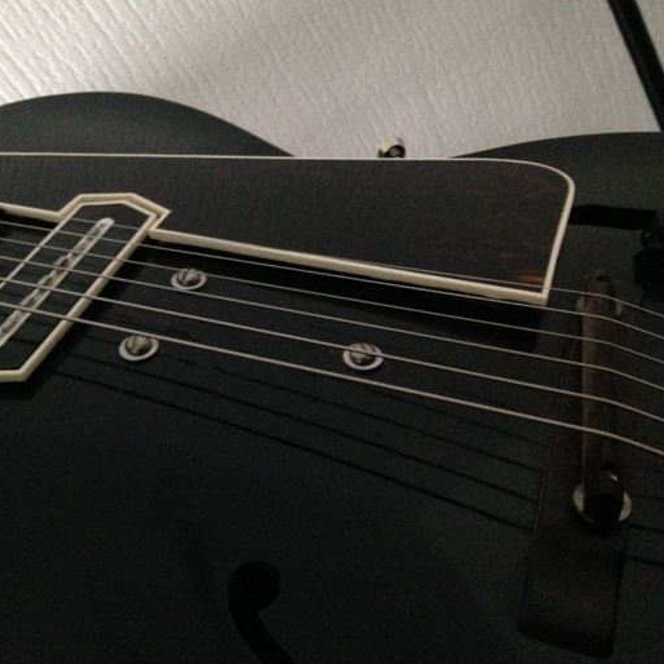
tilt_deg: -34.5
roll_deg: +40.0
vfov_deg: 41.9
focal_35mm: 40
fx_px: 868
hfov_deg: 41.7
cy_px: 333
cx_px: 271
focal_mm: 4.12
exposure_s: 1/15
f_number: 2.4
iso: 800
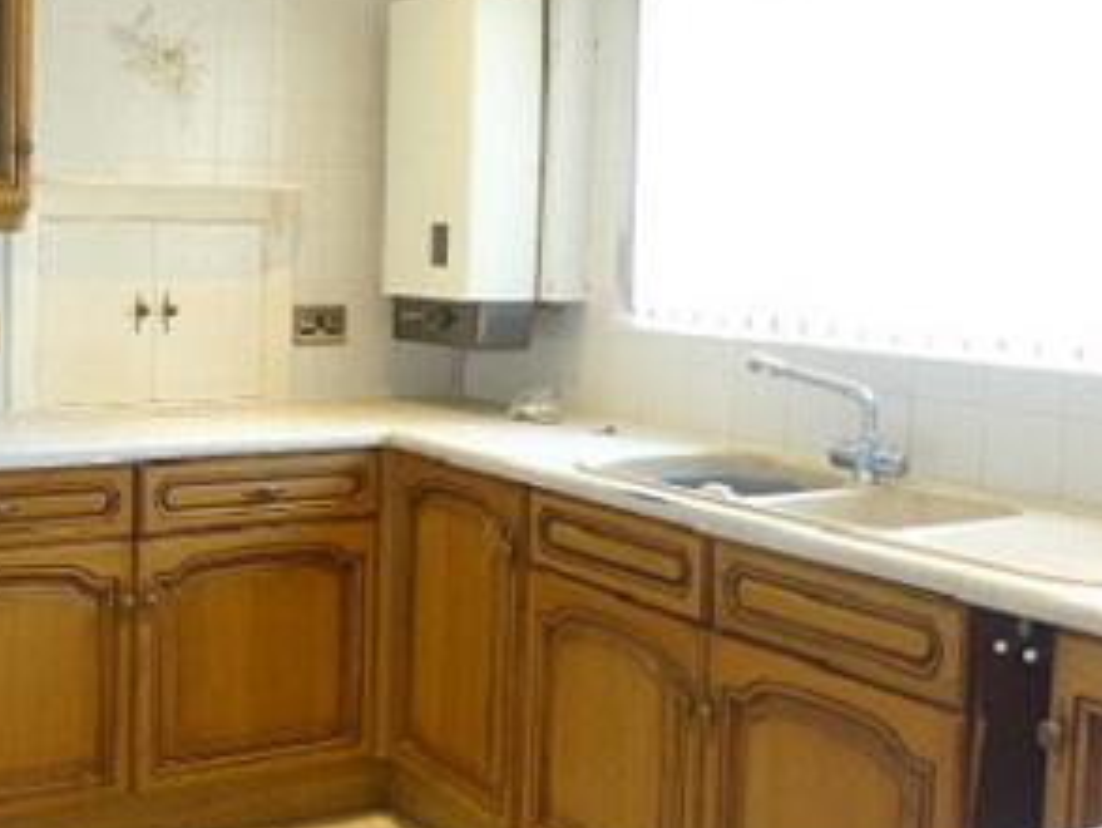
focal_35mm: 45
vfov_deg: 32.1
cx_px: 250
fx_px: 1433
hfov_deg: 40.6
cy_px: 327
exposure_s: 1/30
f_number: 2
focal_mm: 5.1
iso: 200
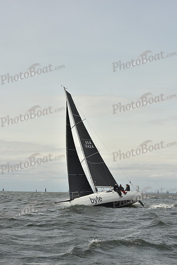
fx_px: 516
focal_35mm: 70
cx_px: 88
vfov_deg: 28.8
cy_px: 132
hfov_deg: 19.5
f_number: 10
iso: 250
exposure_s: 1/800
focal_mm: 70
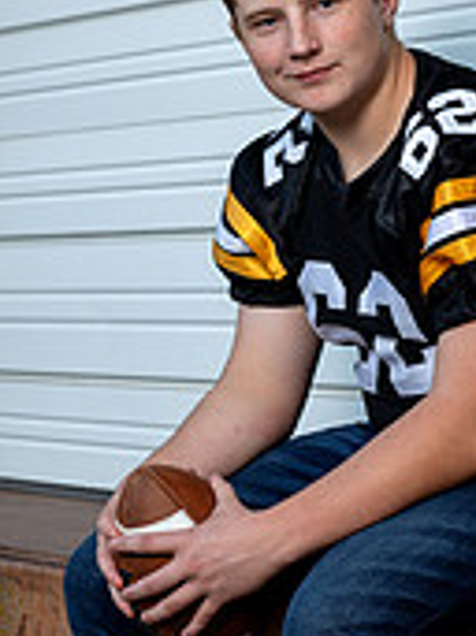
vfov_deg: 17.1
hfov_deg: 13.0
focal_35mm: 114
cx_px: 312
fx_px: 2093
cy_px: 539
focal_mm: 45
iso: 160
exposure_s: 1/160
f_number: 4.5
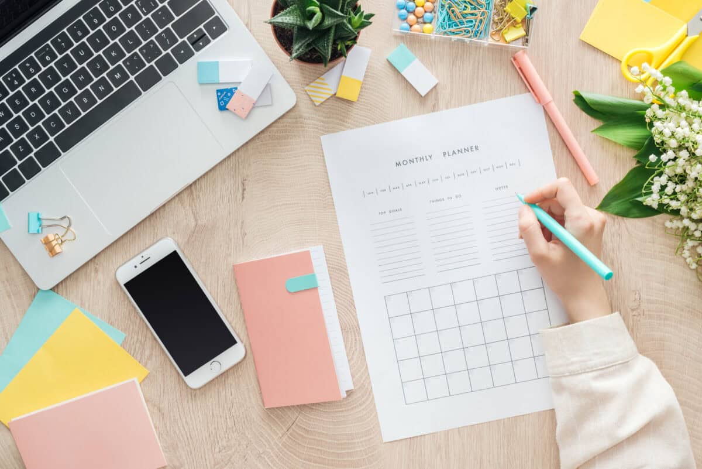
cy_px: 234
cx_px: 351
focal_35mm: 50
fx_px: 975
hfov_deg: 39.6
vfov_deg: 27.0
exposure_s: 1/160
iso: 200
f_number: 9
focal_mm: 50
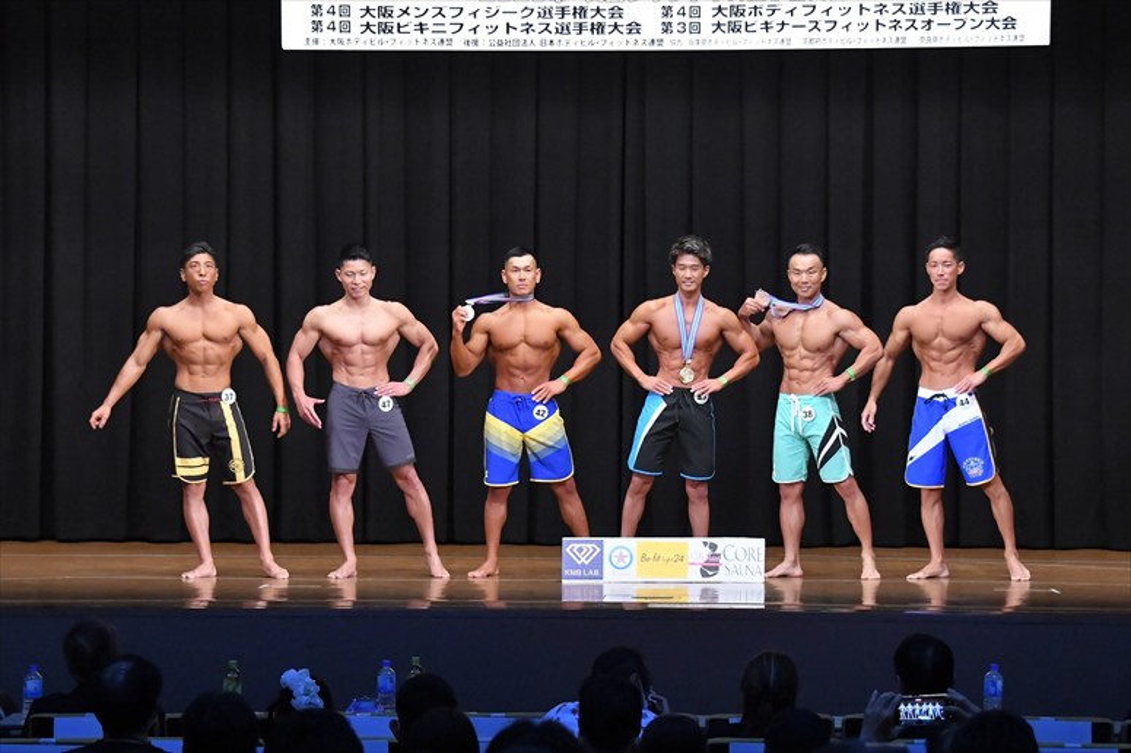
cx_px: 566
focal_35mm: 123
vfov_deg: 11.1
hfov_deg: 16.7
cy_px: 376
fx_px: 3862
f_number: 5.6
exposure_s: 1/400
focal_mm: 82
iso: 8000
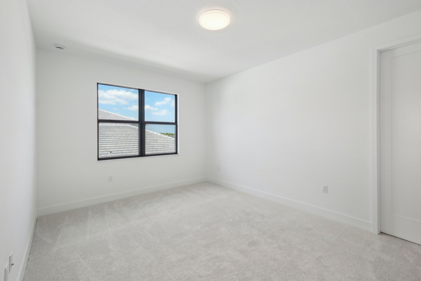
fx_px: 175
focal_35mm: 15
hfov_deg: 100.4
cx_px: 210
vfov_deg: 77.3
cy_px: 140
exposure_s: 1/140
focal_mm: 10
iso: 400
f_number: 8
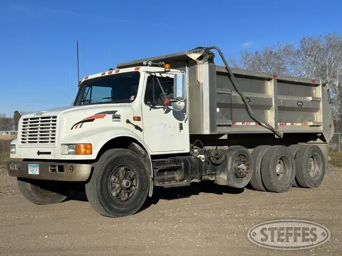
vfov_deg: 30.3
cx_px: 171
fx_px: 474
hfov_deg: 39.7
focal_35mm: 48
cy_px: 128
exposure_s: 1/6211
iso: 64
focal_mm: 6.86
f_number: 1.78
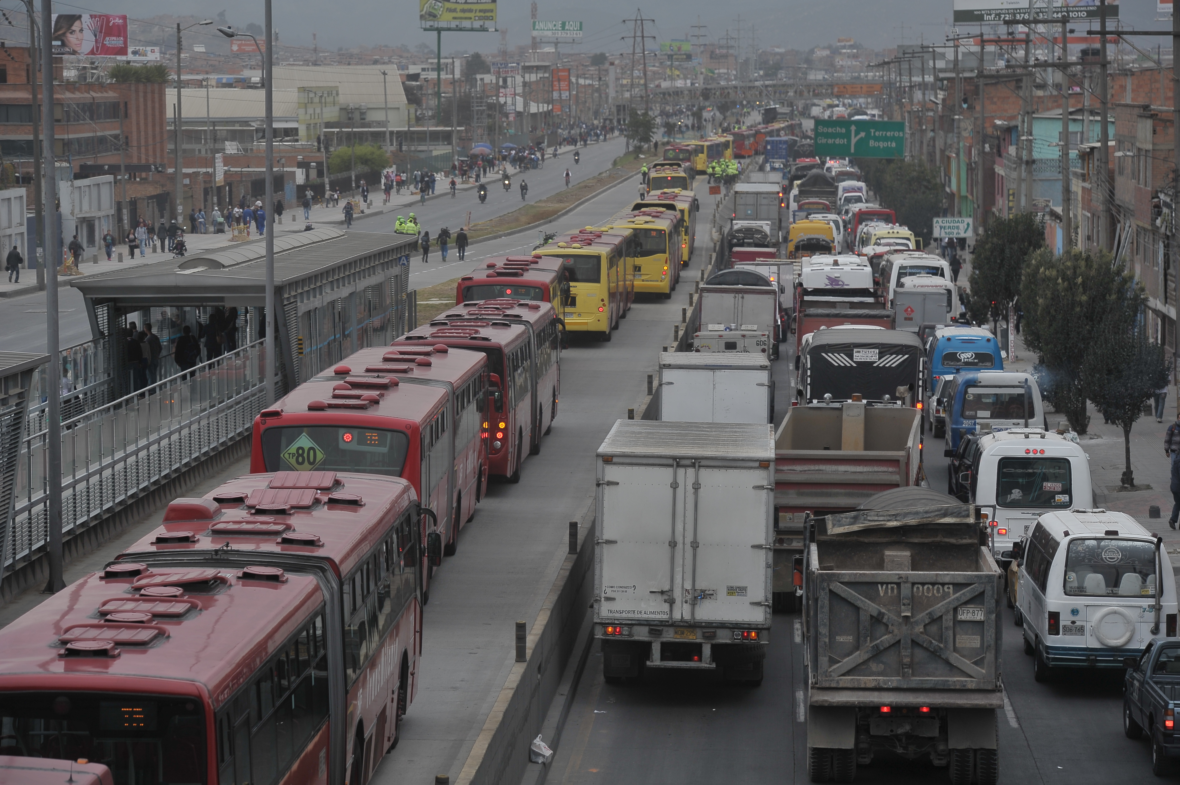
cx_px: 590
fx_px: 3931
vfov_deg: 11.4
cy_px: 392
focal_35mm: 120
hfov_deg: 17.1
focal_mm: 120
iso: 200
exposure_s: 1/800
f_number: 5.6
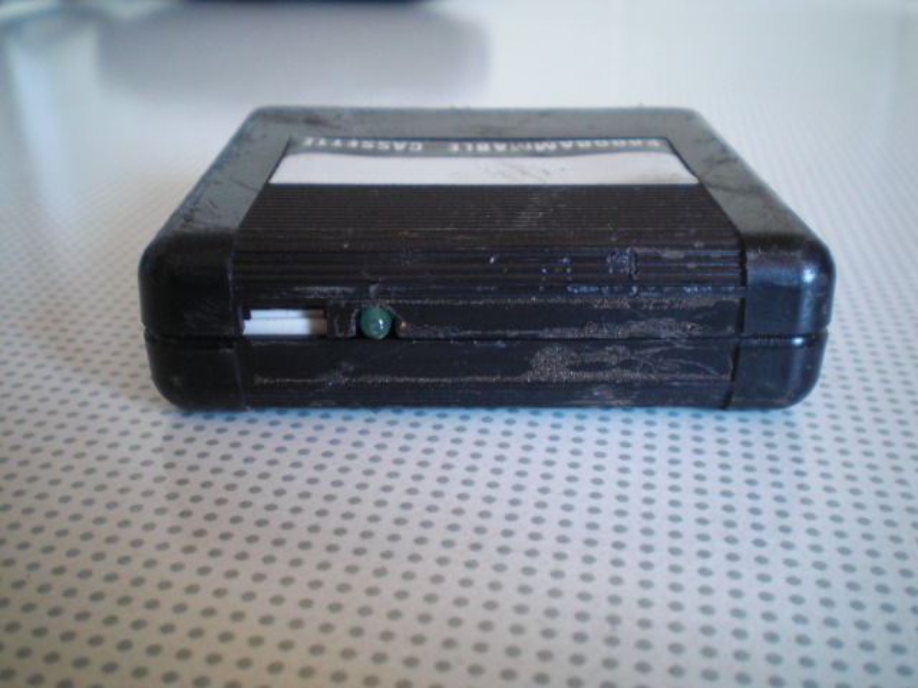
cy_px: 344
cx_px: 459
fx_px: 1008
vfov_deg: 37.7
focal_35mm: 38
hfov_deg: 49.0
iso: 200
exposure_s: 1/20
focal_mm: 6.3
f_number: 3.1
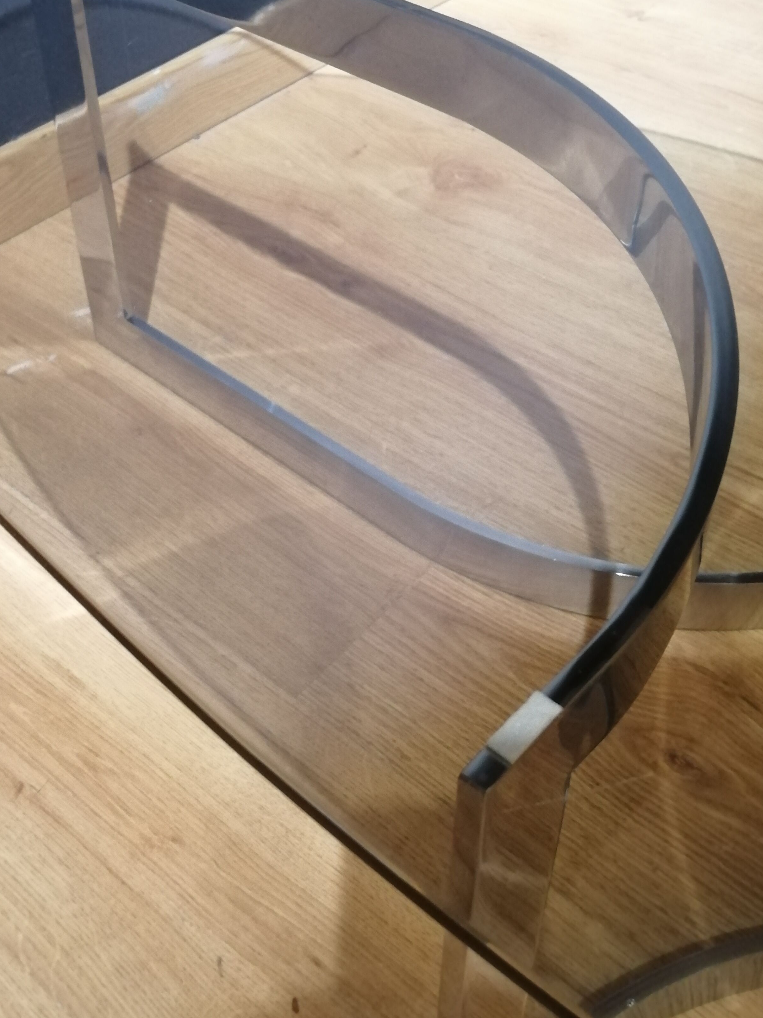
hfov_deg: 33.4
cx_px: 275
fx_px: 1264
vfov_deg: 43.7
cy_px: 439
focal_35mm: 43
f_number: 1.8
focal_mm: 3.95
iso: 640
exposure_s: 1/20
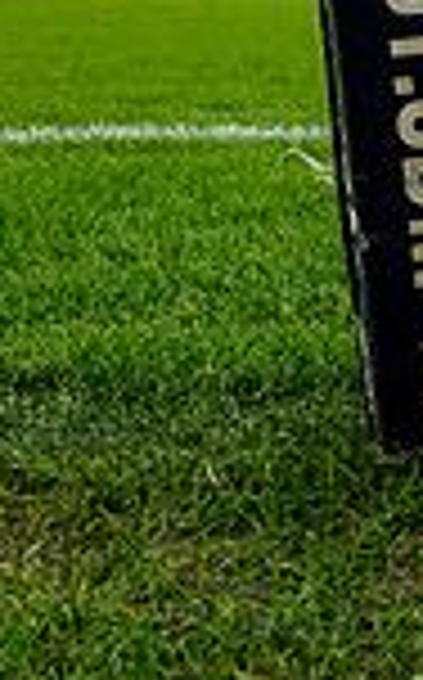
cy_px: -38
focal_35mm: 94
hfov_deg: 11.2
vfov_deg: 21.2
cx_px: 1071
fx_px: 1739
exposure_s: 1/200
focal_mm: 24
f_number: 6.3
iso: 320
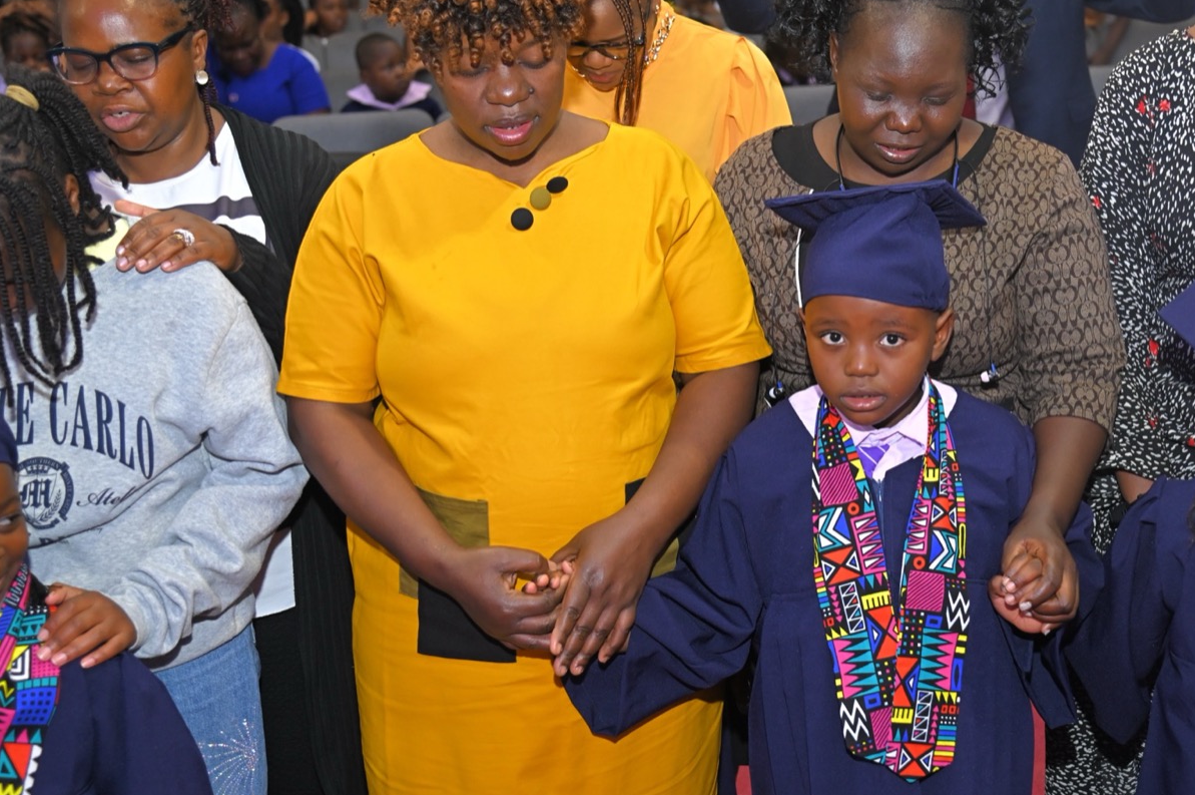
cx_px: 751
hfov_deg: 33.8
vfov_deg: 22.9
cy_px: 349
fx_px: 1957
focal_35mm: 59
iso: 1600
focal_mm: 44
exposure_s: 1/160
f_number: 4
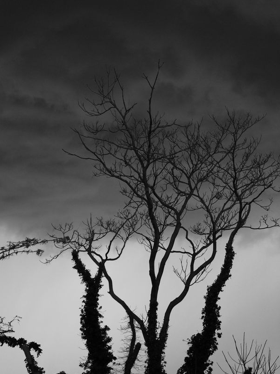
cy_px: 174
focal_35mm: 130
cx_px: 140
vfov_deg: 15.2
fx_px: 1402
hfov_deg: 11.4
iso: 100
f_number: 3.2
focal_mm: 80
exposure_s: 1/400
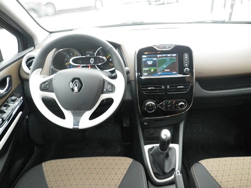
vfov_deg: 49.7
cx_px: 126
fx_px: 203
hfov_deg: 63.4
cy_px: 94
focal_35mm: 28
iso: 400
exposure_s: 1/50
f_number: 3.5
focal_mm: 5
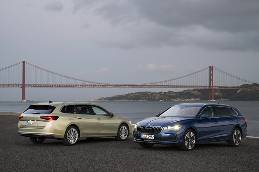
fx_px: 475
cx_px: 130
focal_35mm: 66
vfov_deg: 20.6
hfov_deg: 30.5
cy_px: 86
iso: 400
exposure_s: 1/8
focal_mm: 66
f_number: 10
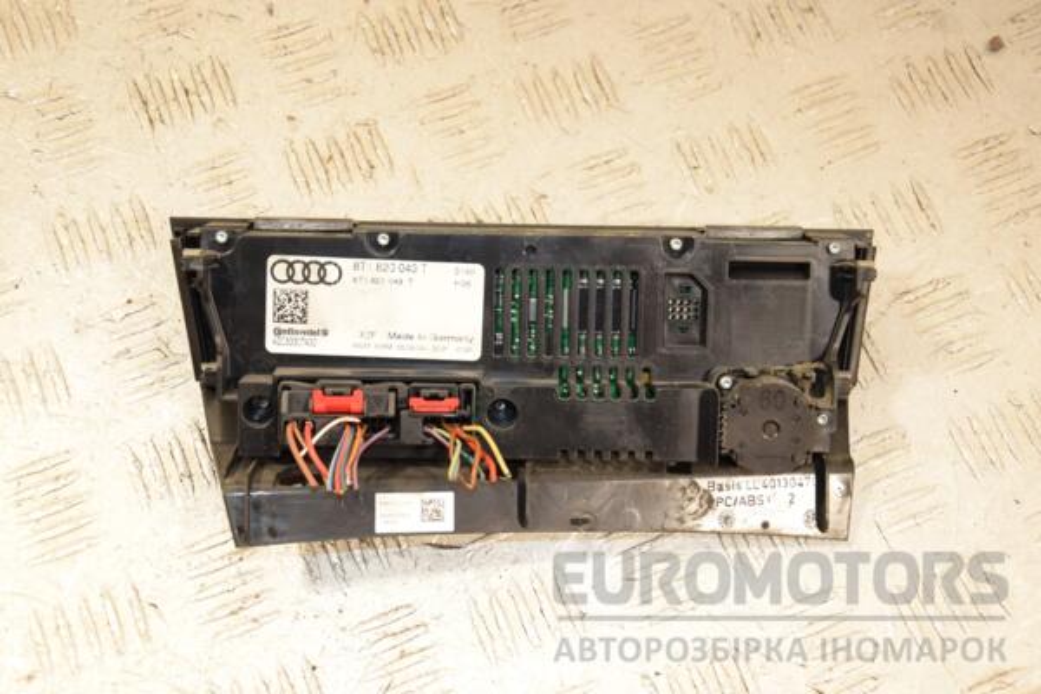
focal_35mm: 57
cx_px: 520
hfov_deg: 35.1
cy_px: 347
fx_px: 1648
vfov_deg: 23.8
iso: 800
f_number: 5.6
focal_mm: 38
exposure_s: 1/200
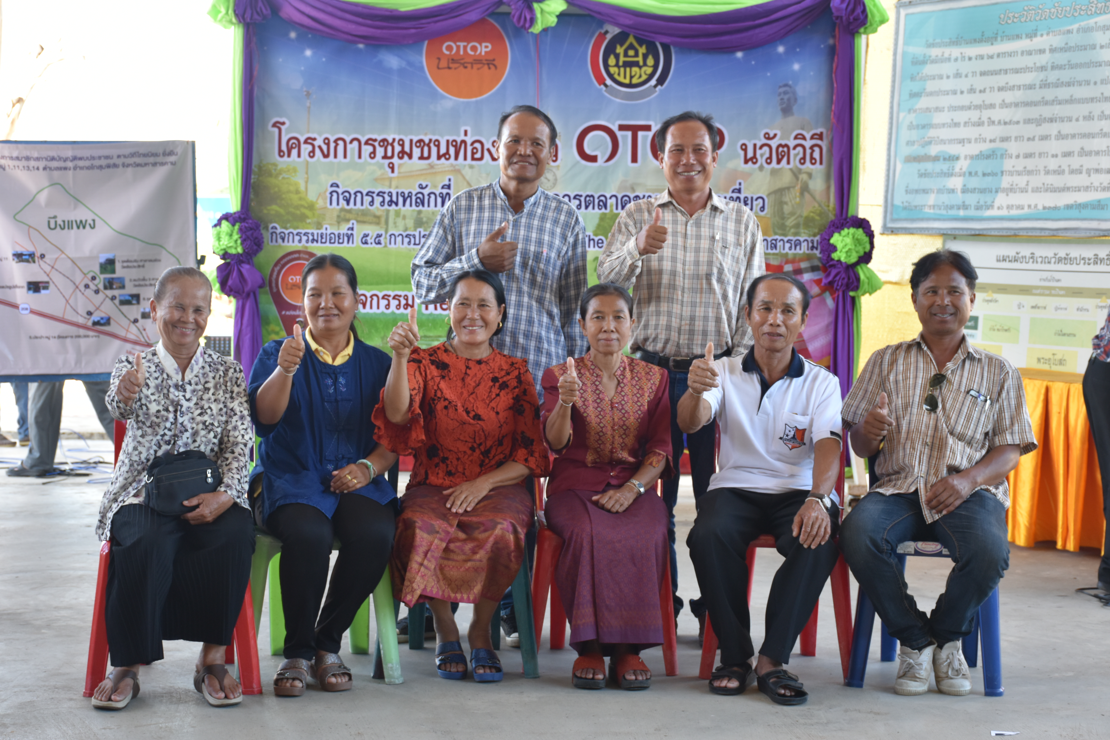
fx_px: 1942
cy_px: 370
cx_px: 555
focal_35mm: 63
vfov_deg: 21.6
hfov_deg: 31.9
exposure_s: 1/125
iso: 400
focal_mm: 42
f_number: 5
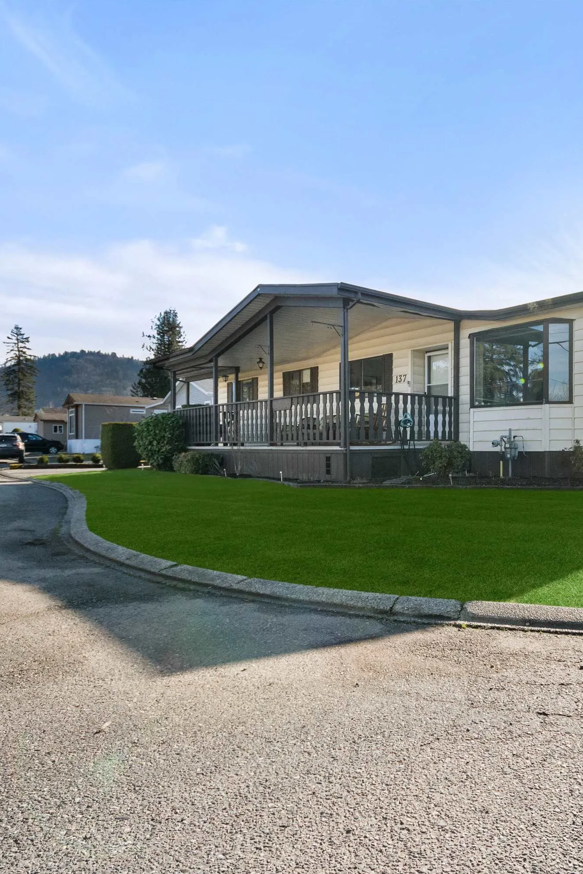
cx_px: 452
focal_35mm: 23
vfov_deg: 76.1
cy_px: 444
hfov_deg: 52.2
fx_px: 559
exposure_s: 1/800
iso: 250
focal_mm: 10
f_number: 7.1
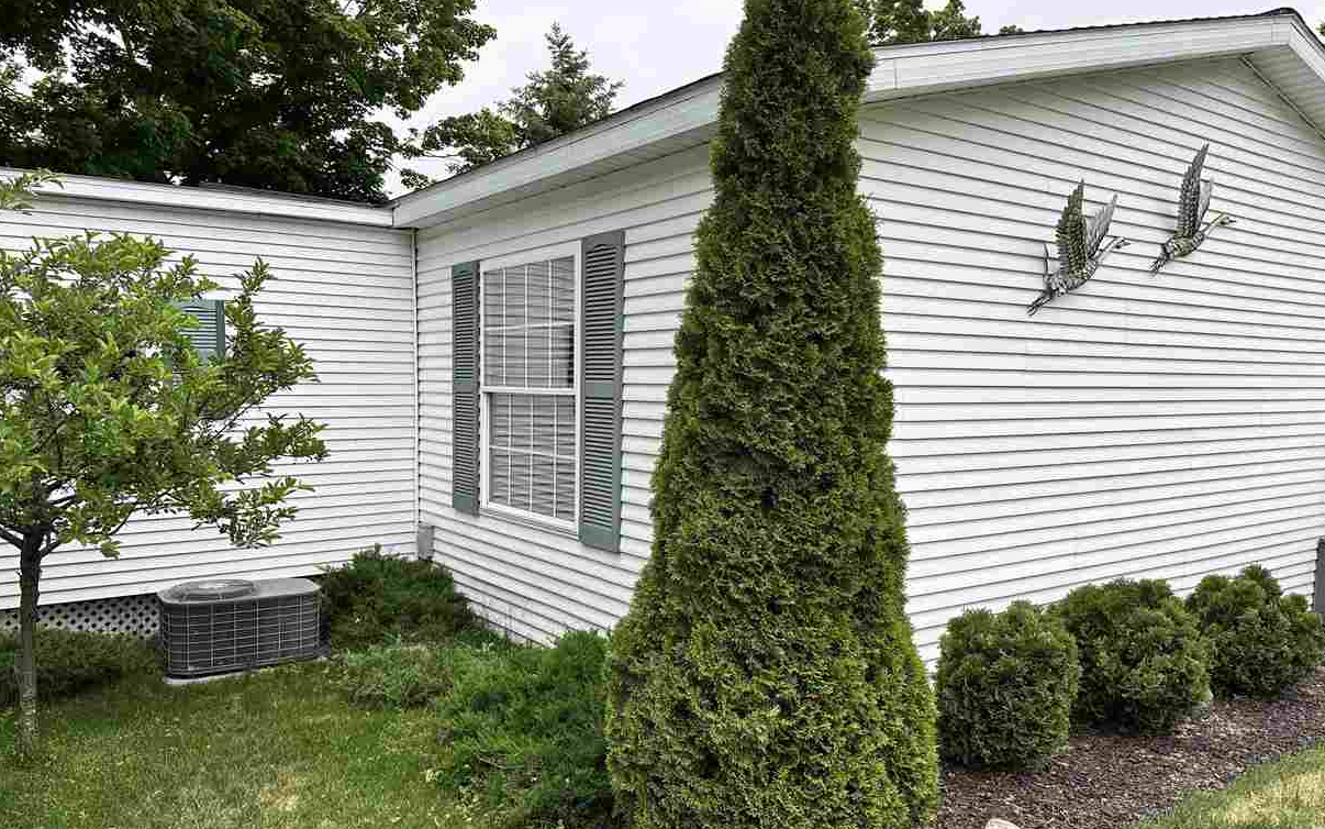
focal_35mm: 27
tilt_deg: -3.3
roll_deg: -0.9
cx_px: 630
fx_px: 975
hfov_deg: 68.3
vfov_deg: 46.0
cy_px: 438
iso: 80
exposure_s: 1/879
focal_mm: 6.86
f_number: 1.78
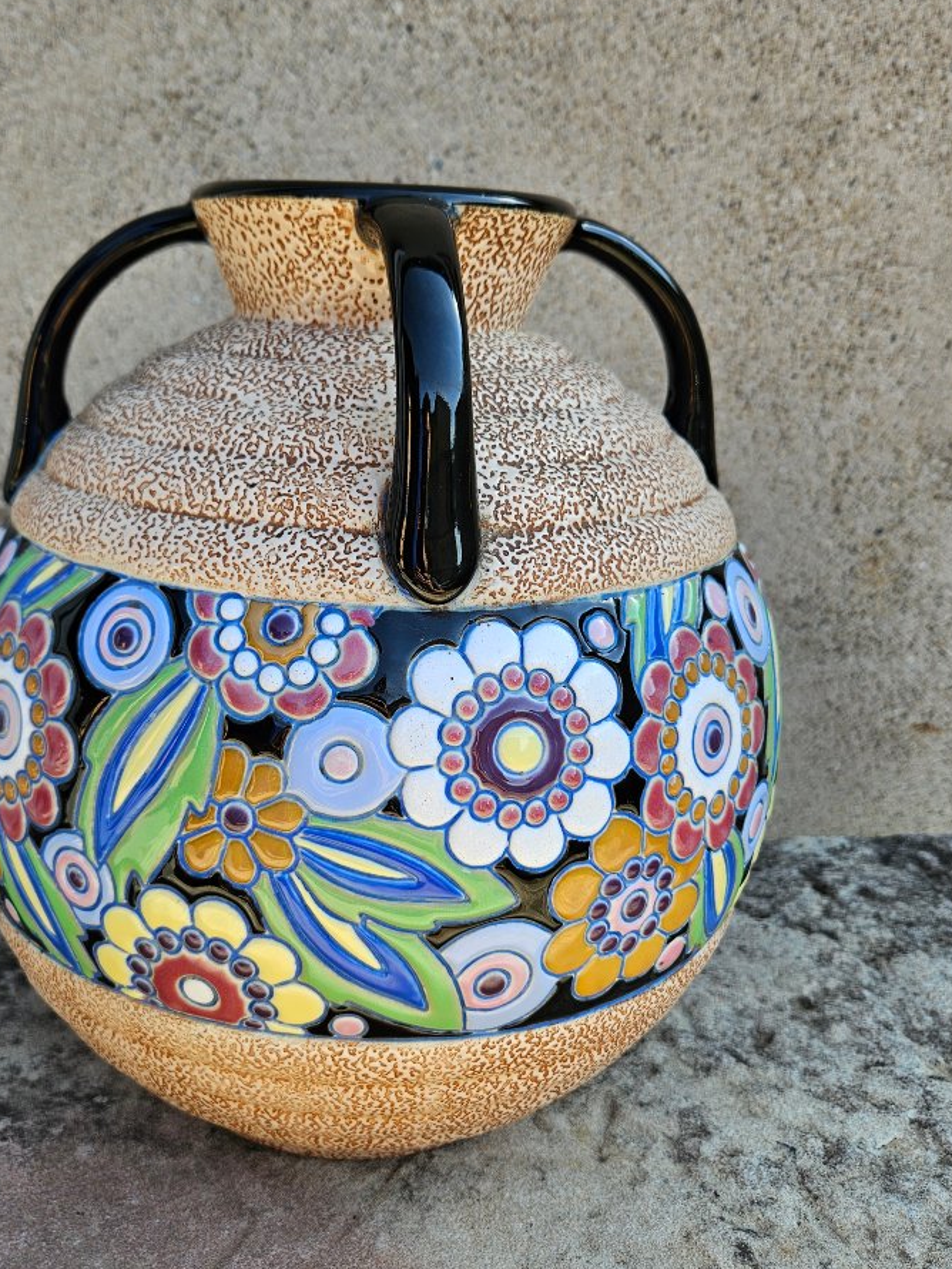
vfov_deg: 58.3
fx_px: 1136
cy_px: 597
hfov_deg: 45.2
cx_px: 378
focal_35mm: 31
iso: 25
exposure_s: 1/253
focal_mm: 5.4
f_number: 1.8
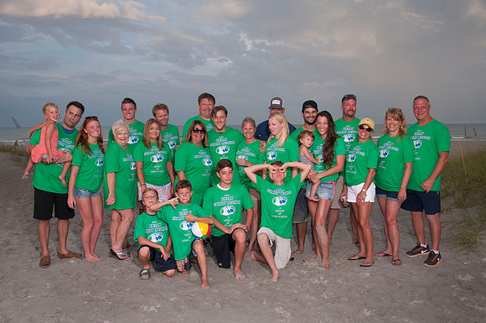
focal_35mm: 33
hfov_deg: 57.3
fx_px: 445
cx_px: 243
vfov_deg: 39.9
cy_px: 162
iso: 100
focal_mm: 22
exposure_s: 1/160
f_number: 5.6
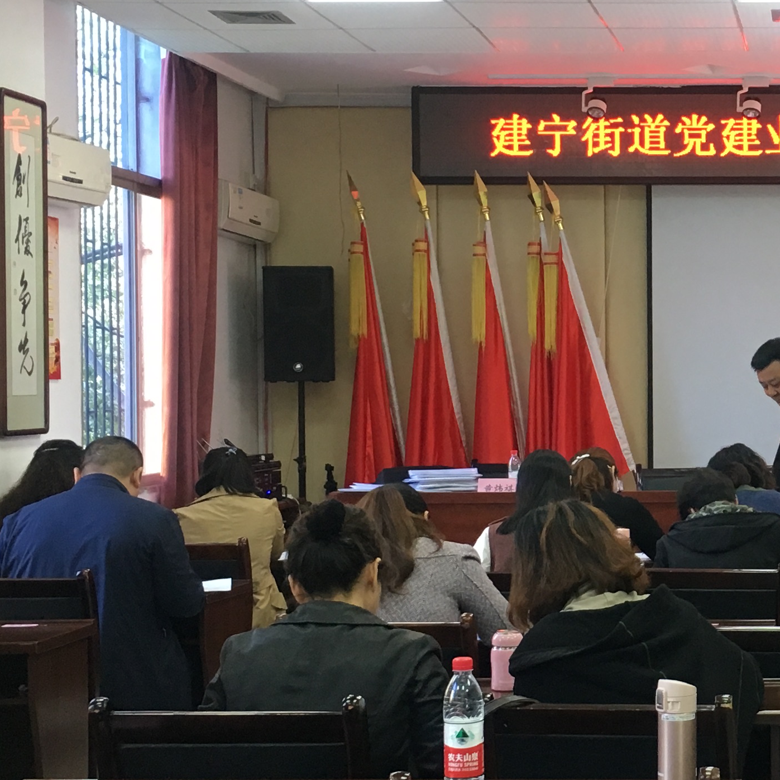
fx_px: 1886
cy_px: 419
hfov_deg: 22.2
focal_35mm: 74
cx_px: 838
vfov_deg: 23.4
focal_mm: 4.15
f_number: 2.2
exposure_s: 1/33
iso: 64
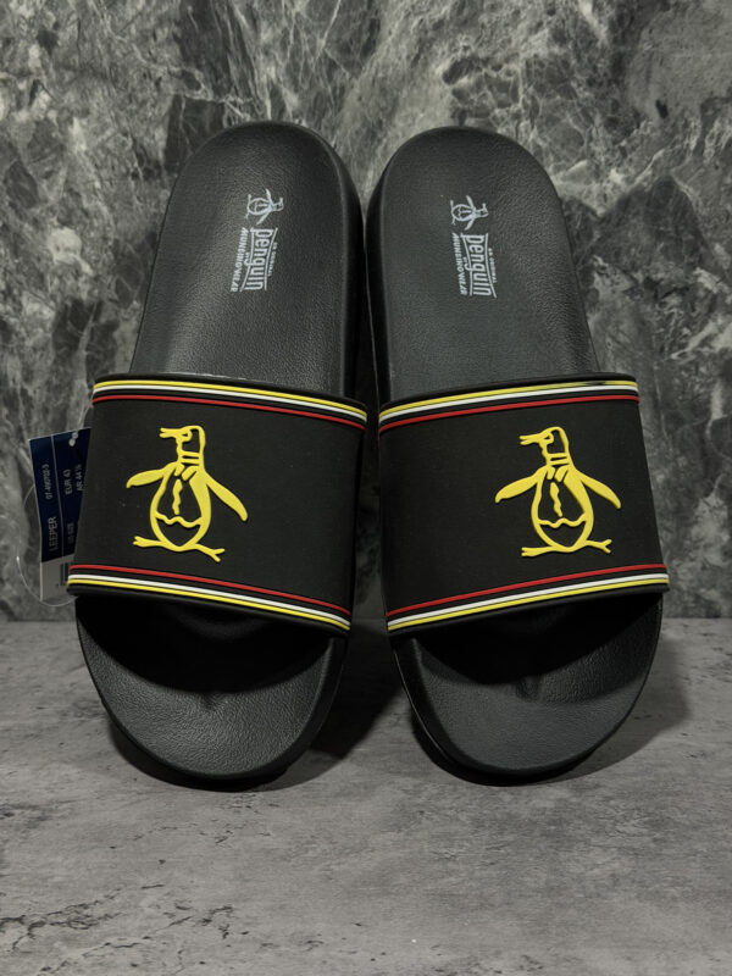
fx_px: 1353
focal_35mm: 48
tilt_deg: -14.8
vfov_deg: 39.7
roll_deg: -0.3
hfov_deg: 30.3
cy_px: 488
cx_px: 366
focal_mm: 6.76
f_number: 1.78
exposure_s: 1/40
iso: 400
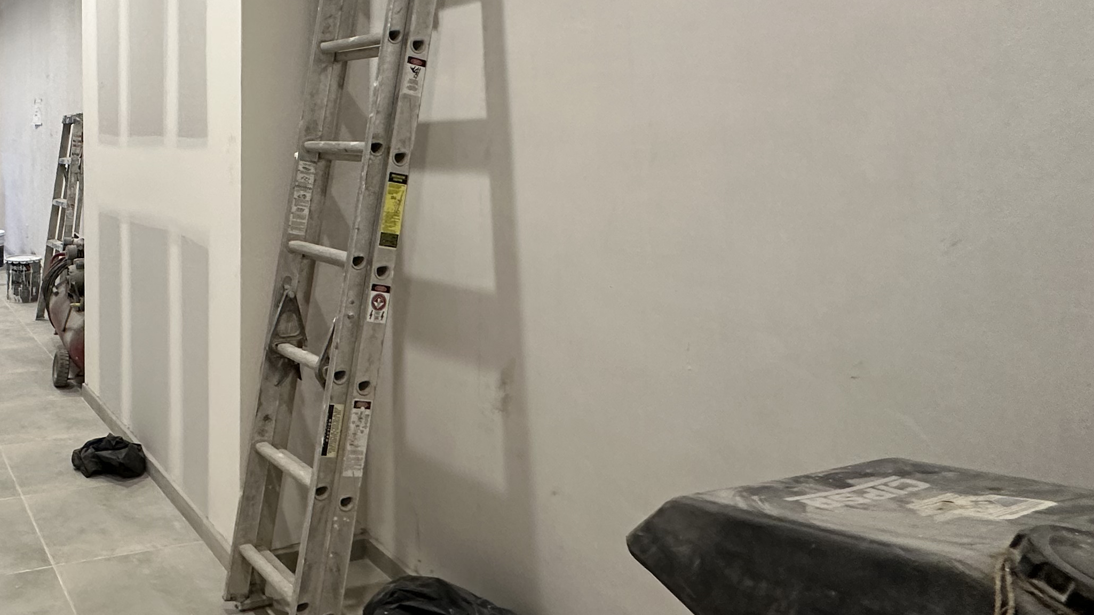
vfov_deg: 37.9
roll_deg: +0.3
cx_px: 118
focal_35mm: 30
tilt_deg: -1.7
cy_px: 150
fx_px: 870
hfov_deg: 56.0
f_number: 2.2
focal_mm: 2.22
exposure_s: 1/120
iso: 250
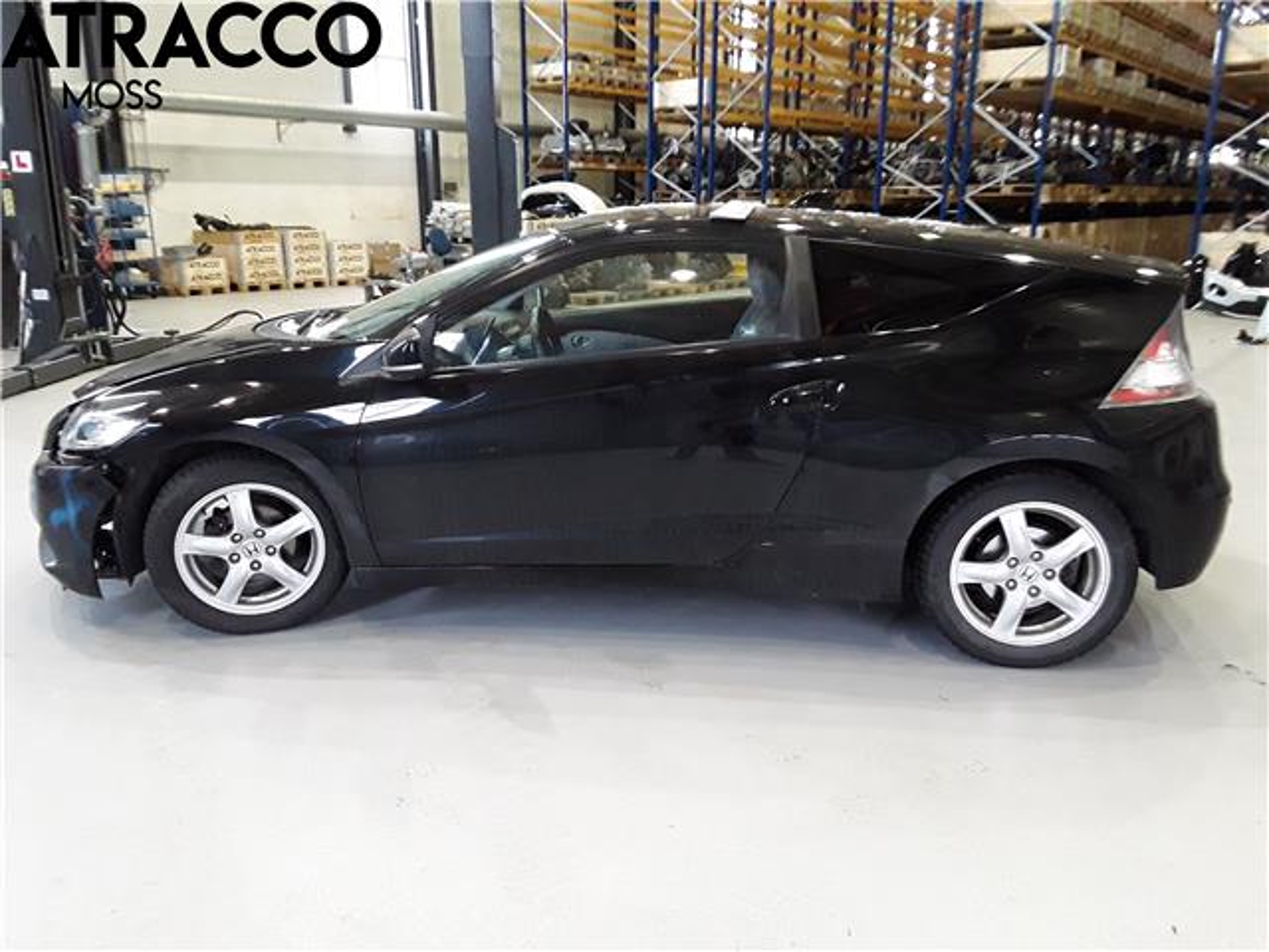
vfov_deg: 49.7
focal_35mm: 28
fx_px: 1026
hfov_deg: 63.4
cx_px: 634
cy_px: 476
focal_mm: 2.91
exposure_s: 1/25
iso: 320
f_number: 1.9
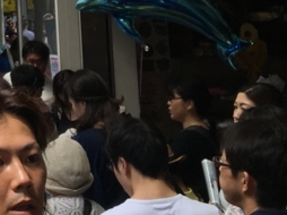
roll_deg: +1.1
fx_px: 969
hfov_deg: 14.4
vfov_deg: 11.9
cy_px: -135
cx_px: -267
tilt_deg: +8.4
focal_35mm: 117
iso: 25
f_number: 2.2
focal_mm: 4.15
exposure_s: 1/400
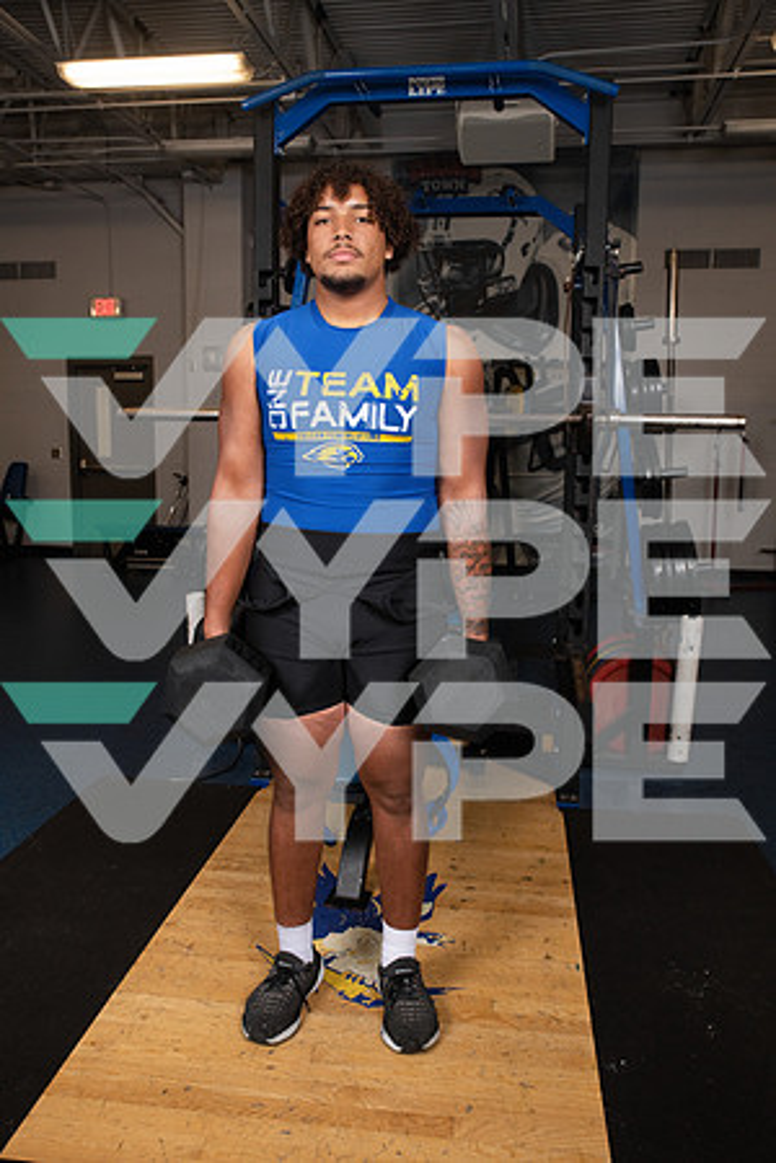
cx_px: 388
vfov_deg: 61.9
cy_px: 582
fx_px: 970
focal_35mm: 30
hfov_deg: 43.6
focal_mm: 30
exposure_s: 1/250
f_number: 7.1
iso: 800
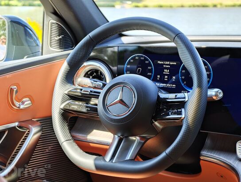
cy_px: 91
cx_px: 120
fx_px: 523
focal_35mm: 75
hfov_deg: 25.9
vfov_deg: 19.7
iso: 50
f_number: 2.39
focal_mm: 19.9
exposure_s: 1/120
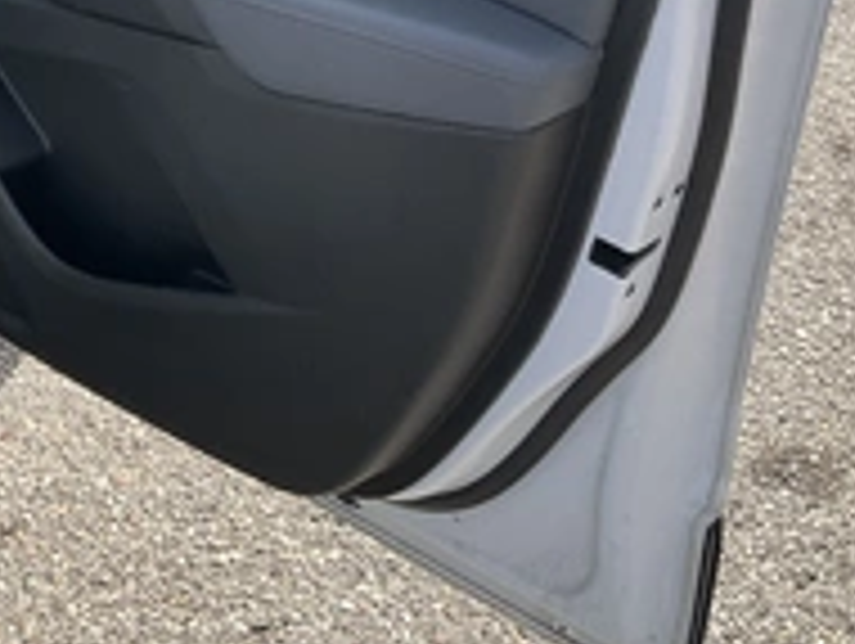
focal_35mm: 61
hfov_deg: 31.3
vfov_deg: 23.3
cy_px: 36
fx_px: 1509
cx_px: 261
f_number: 1.8
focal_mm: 3
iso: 25
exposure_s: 1/792
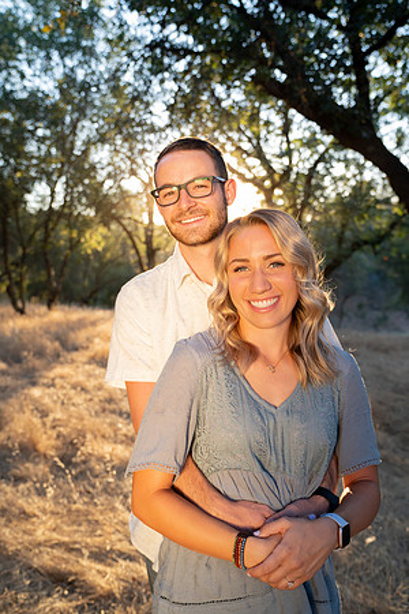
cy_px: 307
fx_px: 545
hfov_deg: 41.1
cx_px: 204
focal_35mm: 32
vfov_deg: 58.7
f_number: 4
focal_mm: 32
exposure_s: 1/125
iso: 250
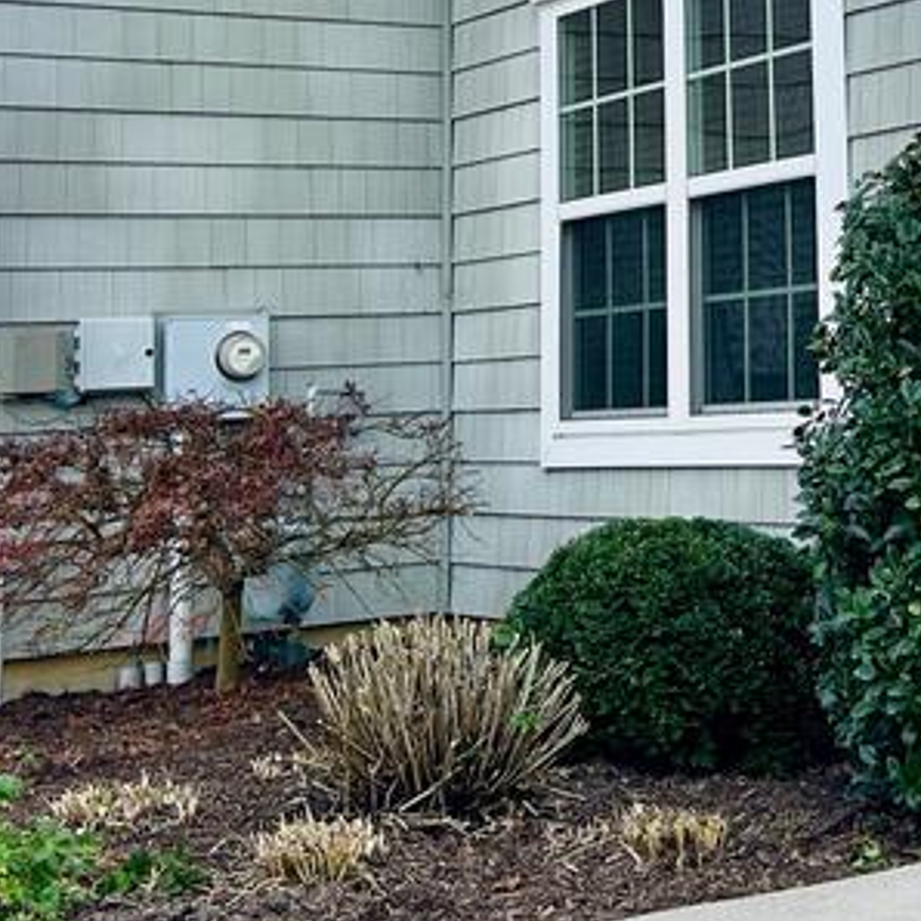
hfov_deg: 20.6
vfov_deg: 21.1
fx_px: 2378
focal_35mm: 79
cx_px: 1069
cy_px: -28
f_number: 1.5
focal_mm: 5.7
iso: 50
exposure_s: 1/2252
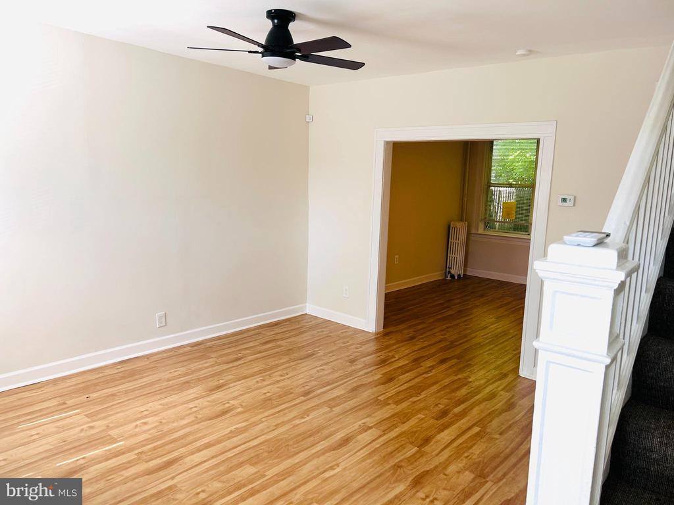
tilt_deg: -8.1
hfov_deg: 67.3
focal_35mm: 26
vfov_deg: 53.1
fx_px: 506
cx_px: 337
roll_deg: -1.5
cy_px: 252
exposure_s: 1/121
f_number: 1.5
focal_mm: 5.7
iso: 50
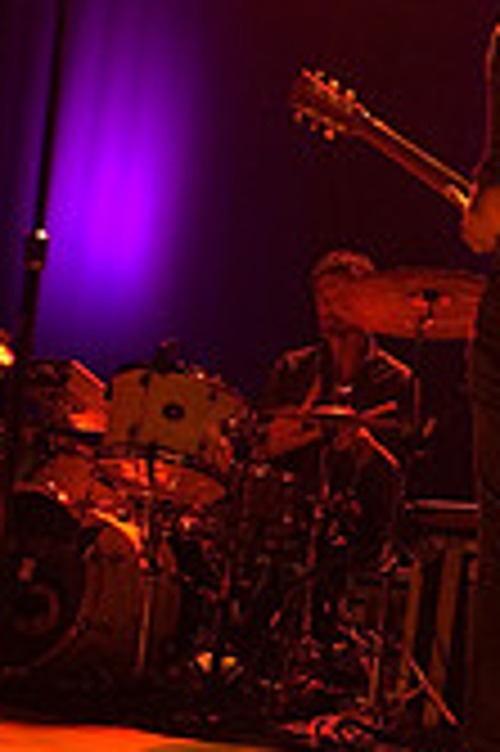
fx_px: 1691
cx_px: 642
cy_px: 599
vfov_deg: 24.7
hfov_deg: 16.0
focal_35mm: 81
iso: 1600
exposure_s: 1/50
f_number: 2.8
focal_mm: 20
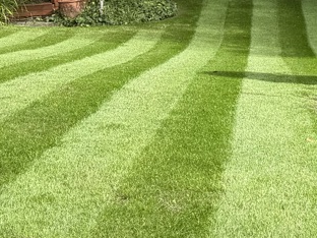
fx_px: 1126
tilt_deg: -7.5
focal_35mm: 123
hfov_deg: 15.5
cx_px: 367
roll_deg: +0.6
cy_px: -92
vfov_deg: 11.7
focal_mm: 6.76
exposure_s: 1/1005
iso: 80
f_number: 1.78
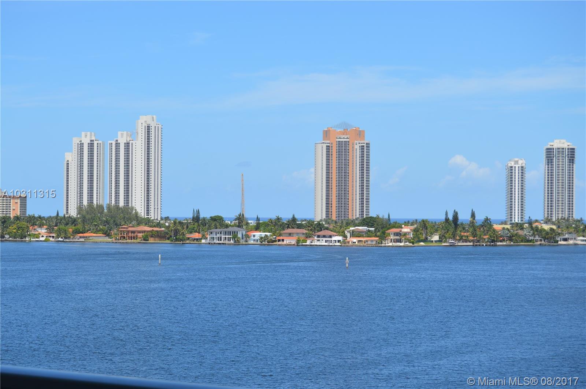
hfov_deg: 24.6
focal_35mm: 82
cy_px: 194
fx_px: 1341
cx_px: 293
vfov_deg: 16.5
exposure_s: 1/250
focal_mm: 55
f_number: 8
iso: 100
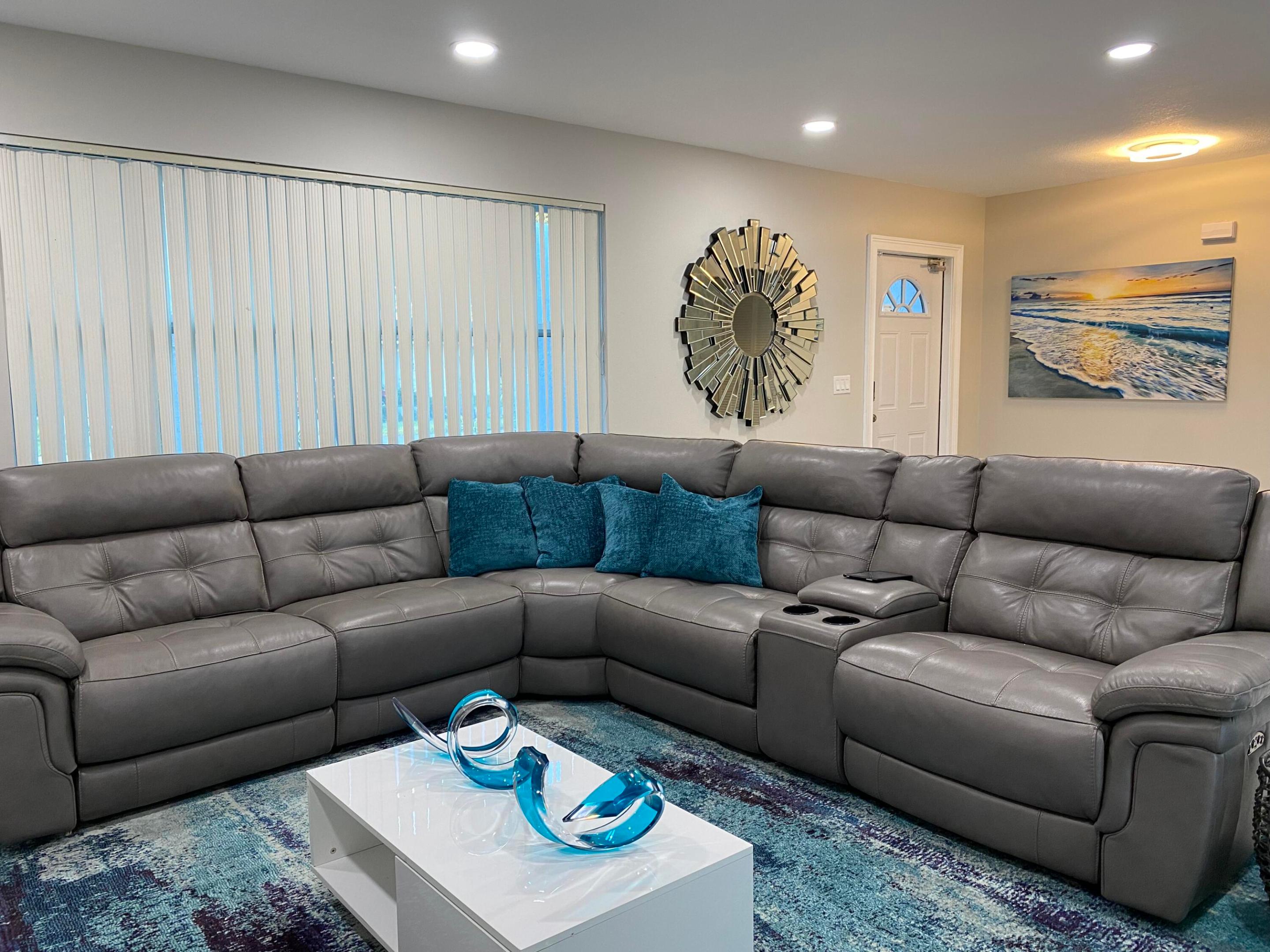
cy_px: 476
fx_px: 954
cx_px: 635
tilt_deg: -6.6
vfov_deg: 53.1
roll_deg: +0.3
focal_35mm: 26
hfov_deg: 67.3
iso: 100
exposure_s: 1/60
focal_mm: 4.25
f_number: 1.8
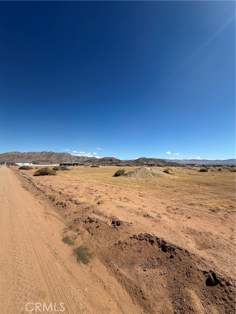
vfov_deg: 102.1
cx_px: 118
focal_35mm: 14
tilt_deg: +4.7
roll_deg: -0.2
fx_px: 127
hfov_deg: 85.7
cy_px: 157
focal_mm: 2.22
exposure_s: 1/1211
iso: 20
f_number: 2.2
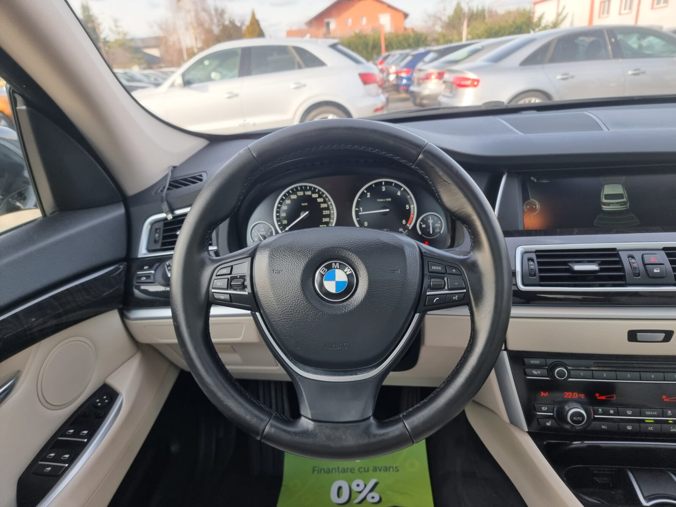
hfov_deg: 71.6
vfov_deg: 56.8
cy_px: 254
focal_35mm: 24
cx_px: 338
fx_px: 469
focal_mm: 6.7
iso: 50
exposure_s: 1/120
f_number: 1.8
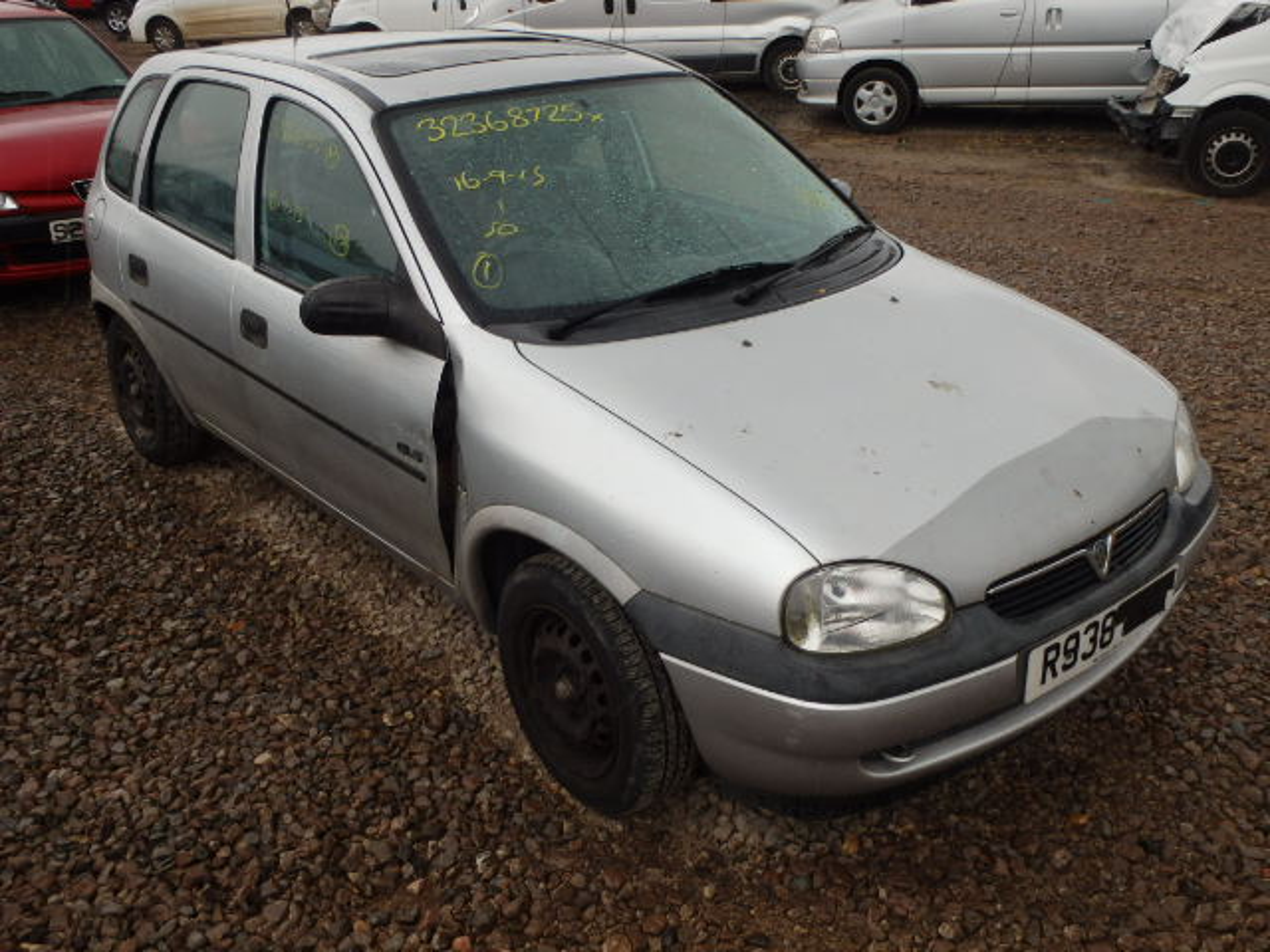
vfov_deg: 41.8
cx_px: 635
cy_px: 476
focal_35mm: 34
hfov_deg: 54.0
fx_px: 1247
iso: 125
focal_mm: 6.1
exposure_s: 1/125
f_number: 4.4
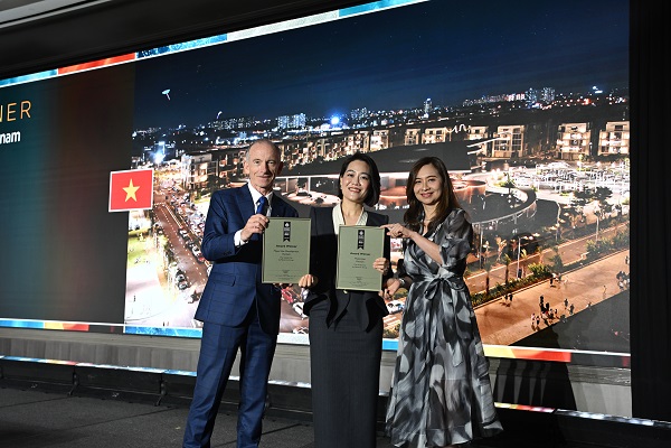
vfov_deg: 35.1
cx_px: 336
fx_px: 708
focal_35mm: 38
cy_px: 224
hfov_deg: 50.7
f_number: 4
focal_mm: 38
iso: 800
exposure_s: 1/200
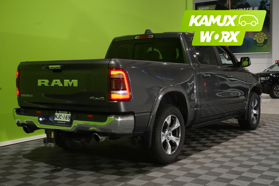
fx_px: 356
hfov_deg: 42.7
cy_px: 93
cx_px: 140
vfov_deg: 29.2
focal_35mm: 46
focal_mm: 46
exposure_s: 1/60
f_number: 14
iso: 6400
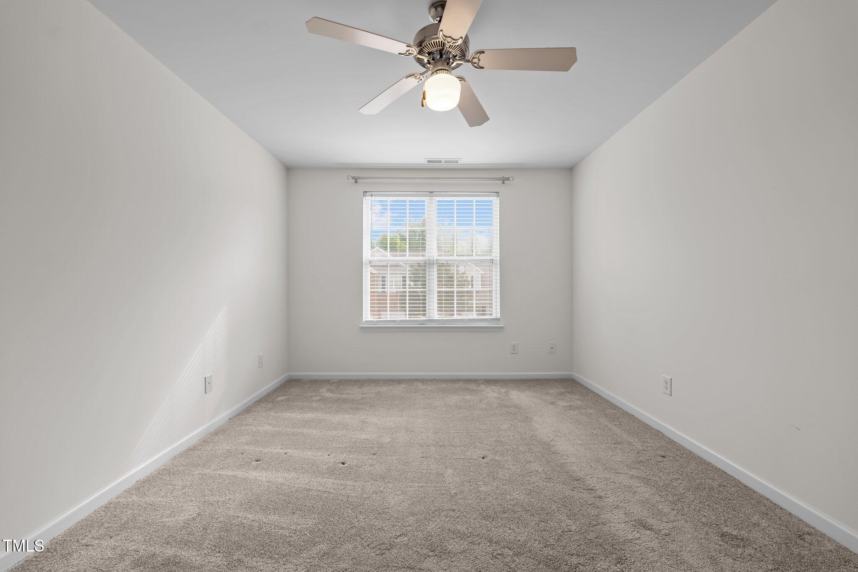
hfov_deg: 100.4
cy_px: 286
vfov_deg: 77.3
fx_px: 357
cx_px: 429
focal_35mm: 15
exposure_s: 1/15
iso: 200
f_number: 7.1
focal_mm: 15
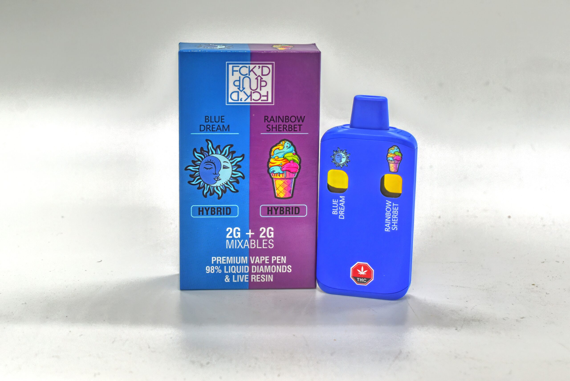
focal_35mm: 60
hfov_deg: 33.4
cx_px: 285
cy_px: 190
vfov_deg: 22.6
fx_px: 950
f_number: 8
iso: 200
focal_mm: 40
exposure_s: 1/250
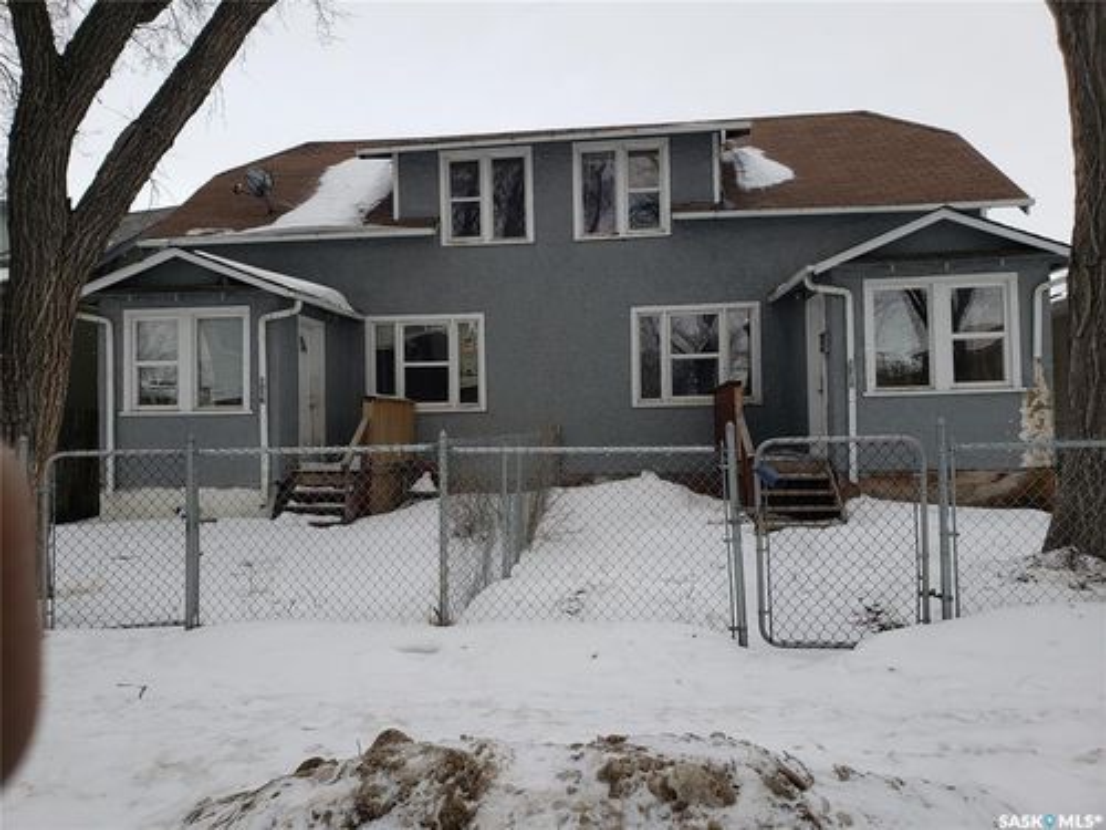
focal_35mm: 26
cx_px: 553
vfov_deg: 53.1
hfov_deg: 67.3
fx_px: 831
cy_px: 415
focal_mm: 4.3
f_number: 2.4
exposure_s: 1/195
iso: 50
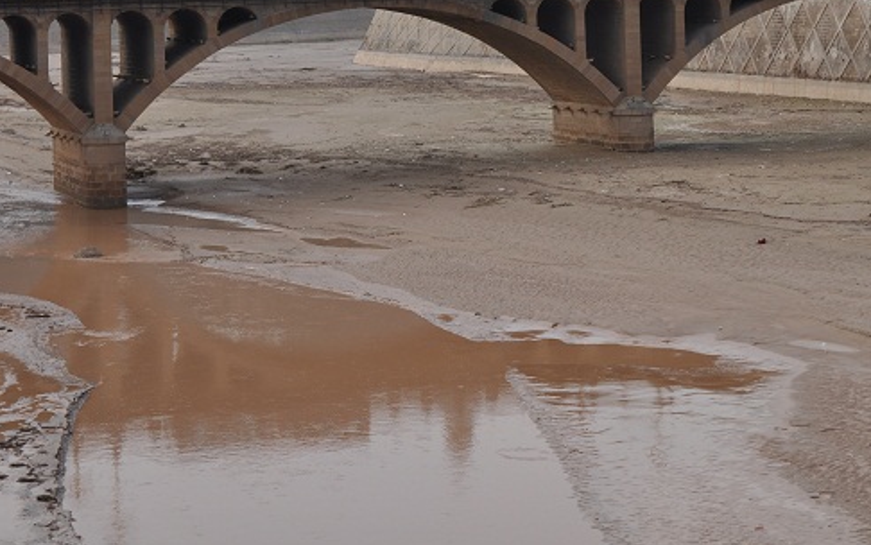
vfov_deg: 13.7
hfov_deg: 22.3
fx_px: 2208
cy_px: -102
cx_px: 436
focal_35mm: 93
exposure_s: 1/320
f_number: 5.6
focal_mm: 40
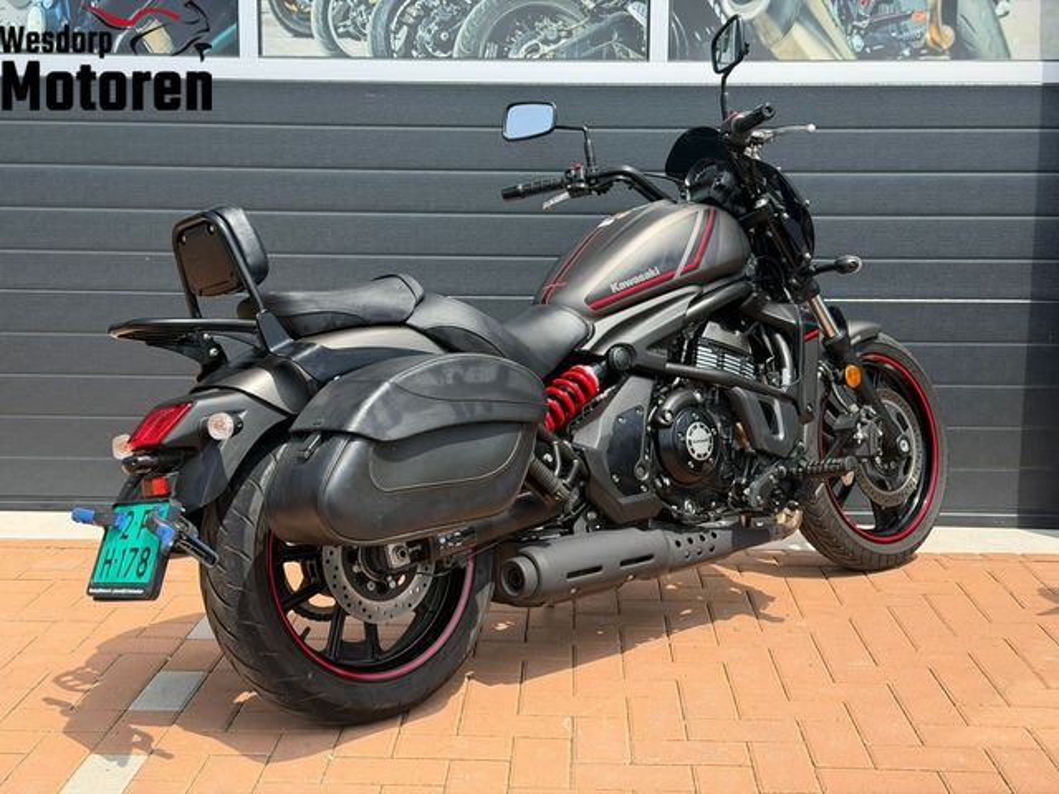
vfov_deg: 30.3
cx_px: 530
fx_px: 1468
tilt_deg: -6.9
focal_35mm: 48
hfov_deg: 39.7
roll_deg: +0.1
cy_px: 397
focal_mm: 6.76
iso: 80
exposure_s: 1/2146
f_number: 1.78
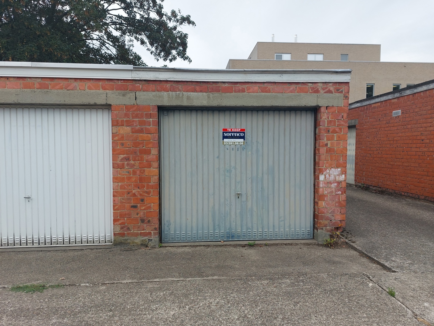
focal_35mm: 25
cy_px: 163
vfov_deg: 54.9
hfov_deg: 69.4
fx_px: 313
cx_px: 217
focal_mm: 5.23
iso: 25
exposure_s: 1/543
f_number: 1.8
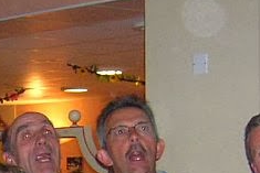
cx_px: -45
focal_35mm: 154
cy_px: 277
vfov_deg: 8.7
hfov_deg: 13.0
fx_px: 1113
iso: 189
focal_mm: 5.7
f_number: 2.9
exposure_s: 1/60.1
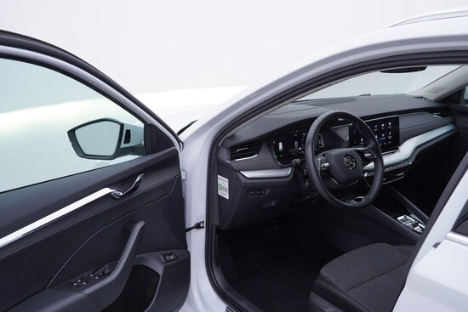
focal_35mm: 36
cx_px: 234
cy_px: 156
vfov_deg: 36.9
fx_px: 468
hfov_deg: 53.1
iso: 125
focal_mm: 24
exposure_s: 1/60
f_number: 3.5
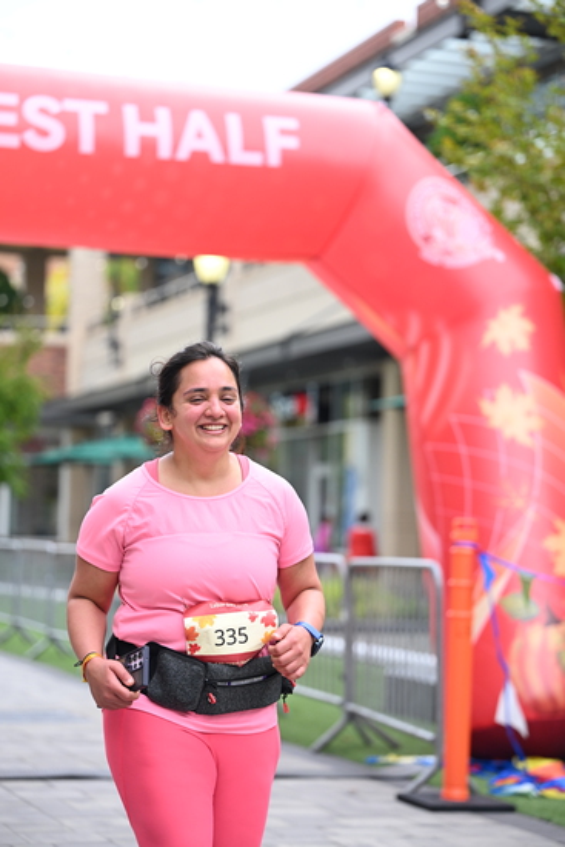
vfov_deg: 23.1
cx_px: 282
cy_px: 424
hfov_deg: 15.5
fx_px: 2070
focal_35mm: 88
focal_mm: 88
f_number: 2.8
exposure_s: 1/1600
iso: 640
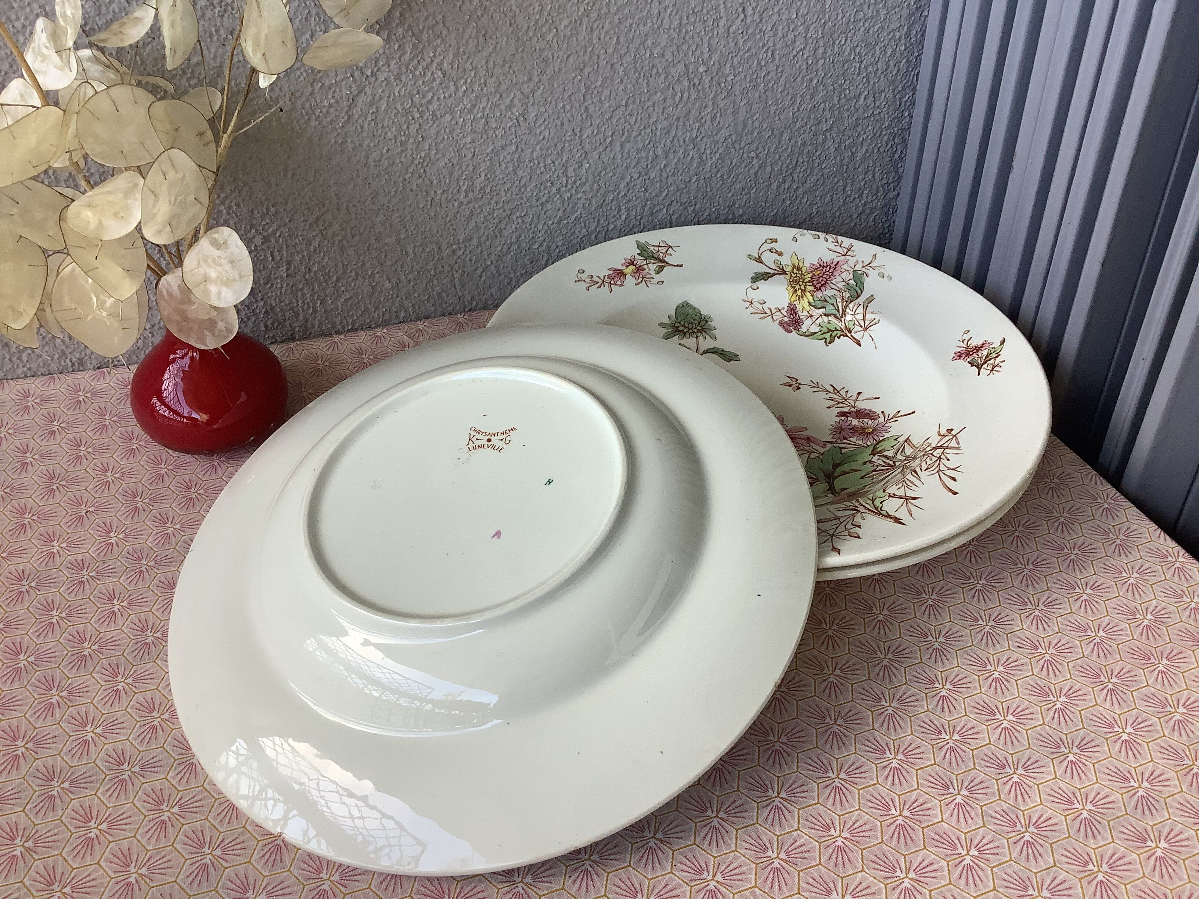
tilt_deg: -37.3
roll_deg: +0.8
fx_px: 1074
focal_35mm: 31
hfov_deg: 58.4
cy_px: 450
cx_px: 600
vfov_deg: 45.4
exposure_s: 1/100
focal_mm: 3.3
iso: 40
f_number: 2.4
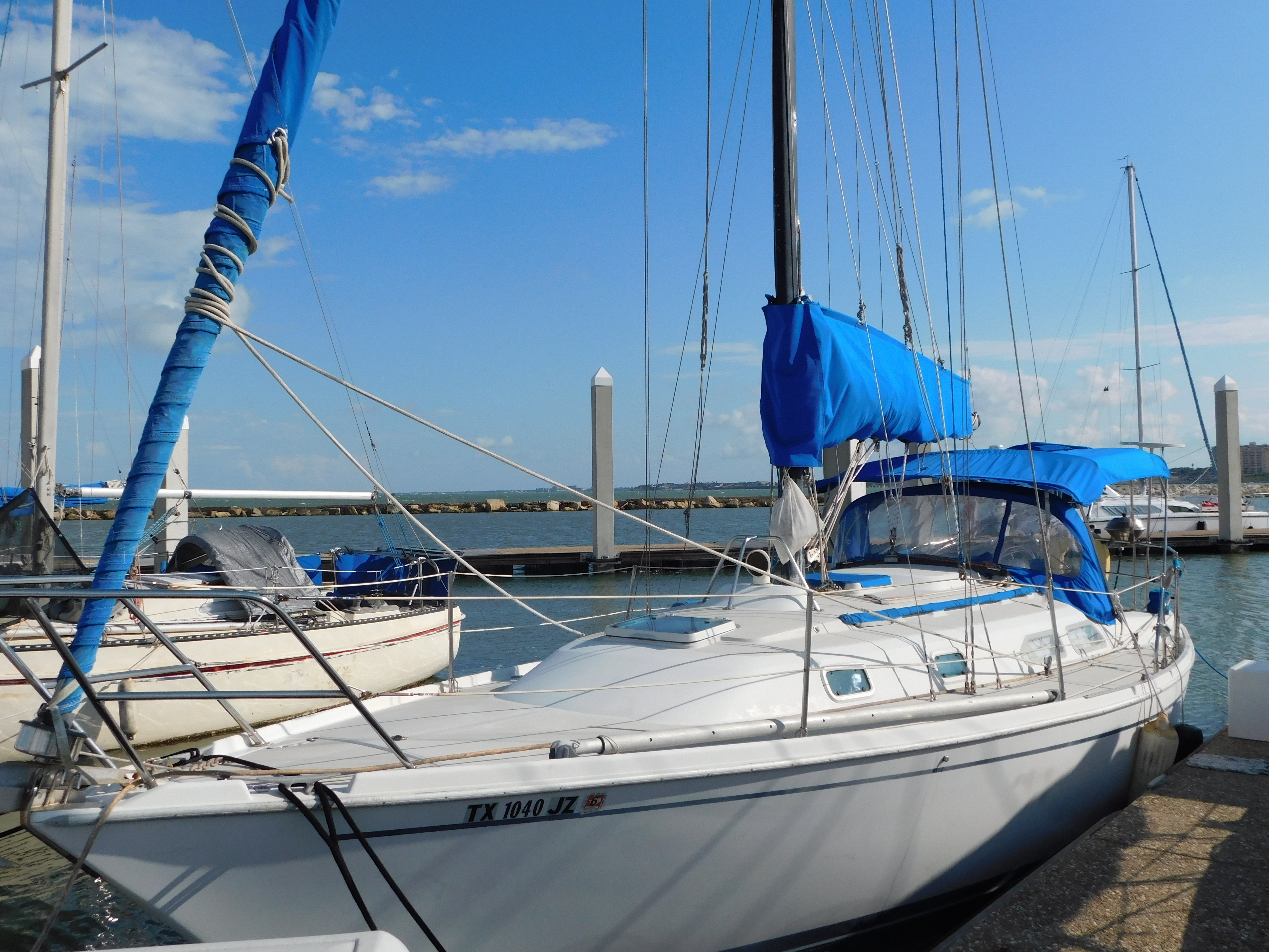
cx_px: 634
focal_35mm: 30
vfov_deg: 46.8
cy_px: 476
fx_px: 1100
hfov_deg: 60.0
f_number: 6.4
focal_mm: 5.3
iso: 125
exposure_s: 1/800
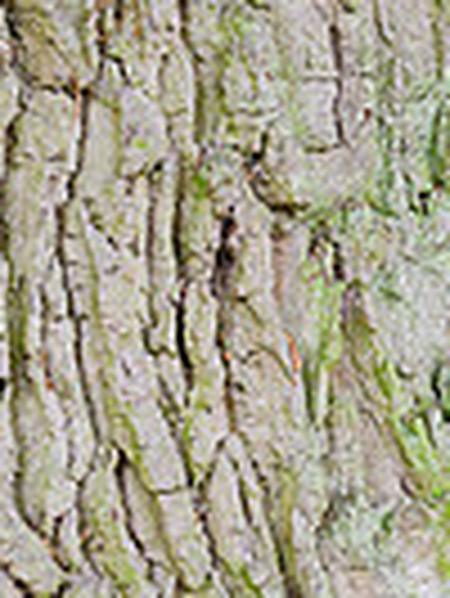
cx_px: 1210
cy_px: 330
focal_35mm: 690
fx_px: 11941
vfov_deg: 2.9
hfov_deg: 2.1
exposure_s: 1/1000
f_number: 4.8
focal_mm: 165
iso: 1600
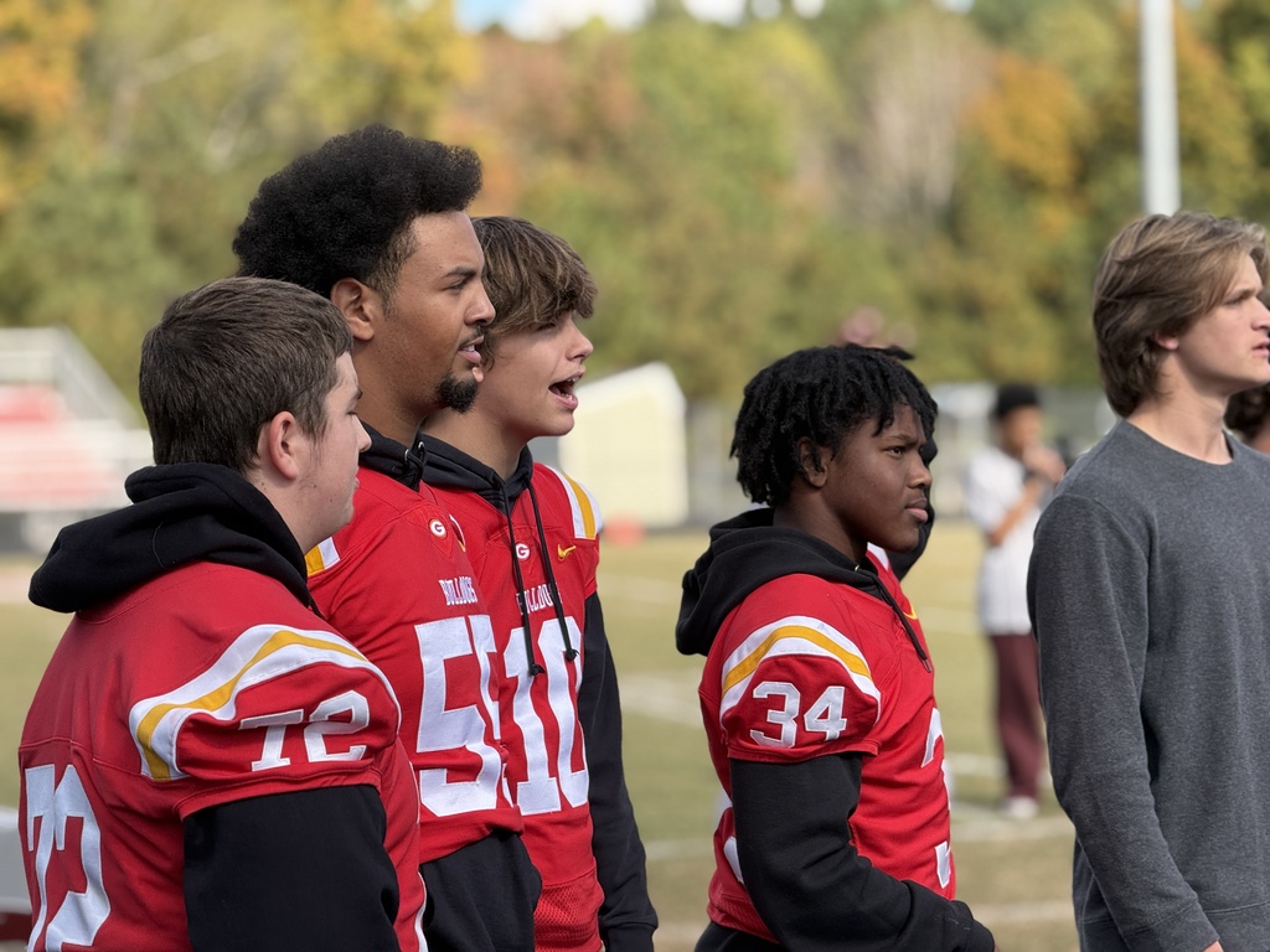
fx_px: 4403
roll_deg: +1.6
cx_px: 635
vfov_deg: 12.3
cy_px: 476
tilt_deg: -0.8
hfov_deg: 16.4
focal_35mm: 120
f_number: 2.8
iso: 64
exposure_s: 1/644
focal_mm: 15.66
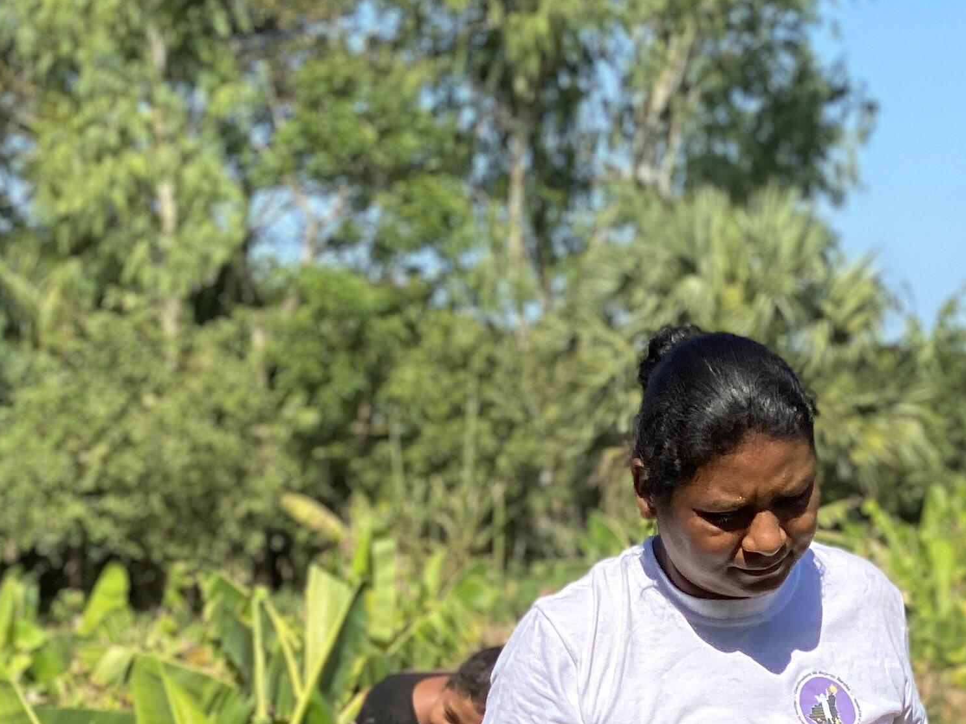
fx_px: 3934
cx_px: 431
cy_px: 917
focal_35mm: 141
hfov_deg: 14.0
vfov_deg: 10.3
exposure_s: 1/1199
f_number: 2
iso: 20
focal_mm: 6
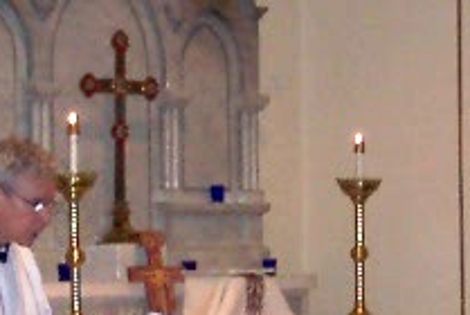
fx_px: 2562
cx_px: 391
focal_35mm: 196
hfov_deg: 10.4
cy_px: 342
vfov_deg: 7.0
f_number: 2.8
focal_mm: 8
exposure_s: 1/30
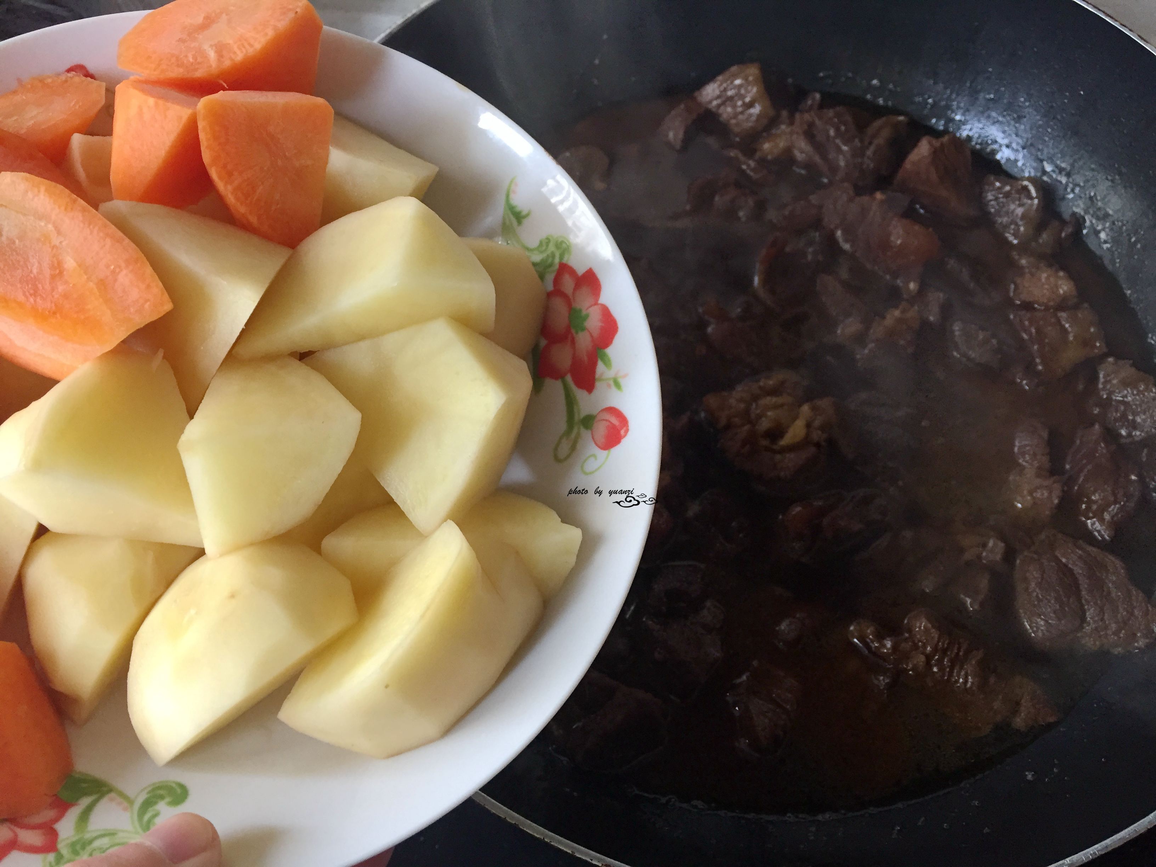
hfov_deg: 61.7
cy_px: 434
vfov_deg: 48.2
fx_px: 968
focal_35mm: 29
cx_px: 578
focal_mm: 4.15
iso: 160
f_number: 2.2
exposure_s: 1/33
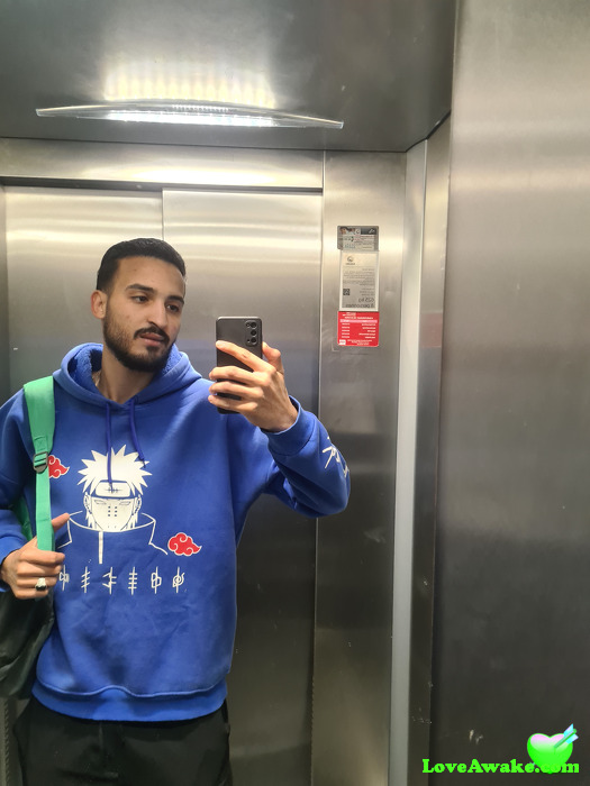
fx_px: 591
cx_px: 295
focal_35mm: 26
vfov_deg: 67.3
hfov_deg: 53.1
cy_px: 393
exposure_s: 1/50
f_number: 1.8
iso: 640
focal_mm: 5.4
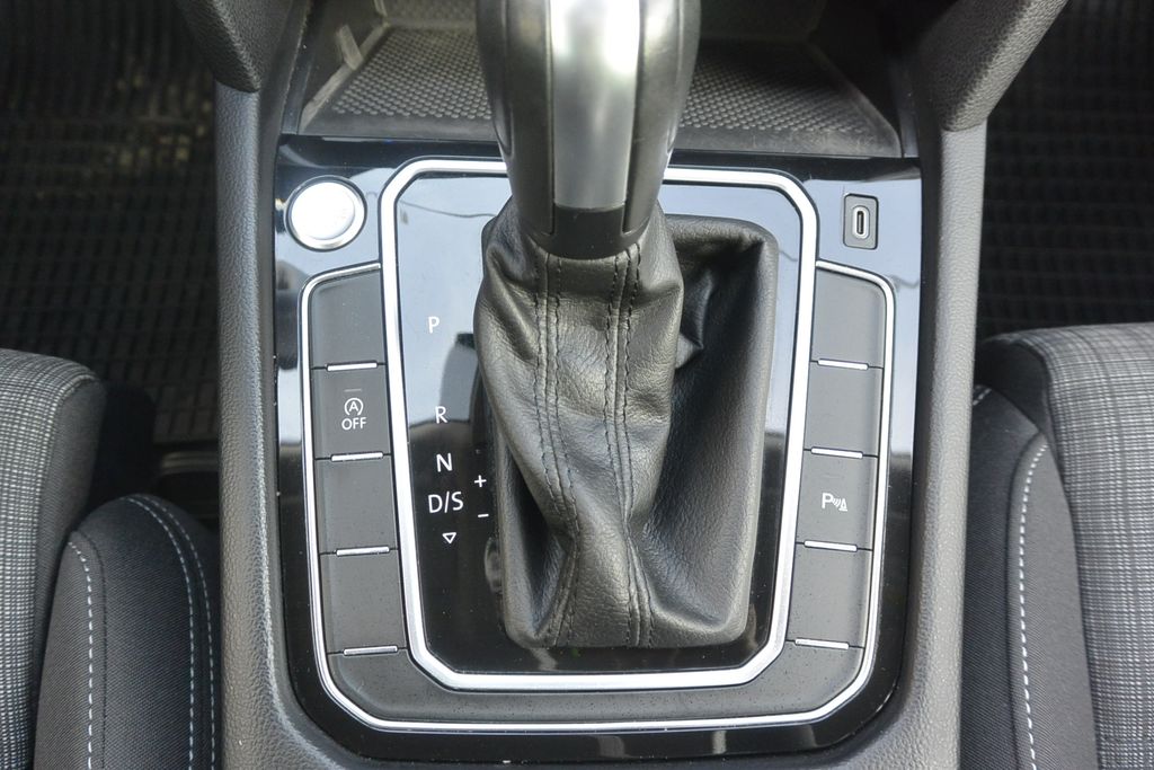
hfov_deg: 67.4
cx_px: 577
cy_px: 385
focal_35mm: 27
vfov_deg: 47.9
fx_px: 866
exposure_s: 1/60
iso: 500
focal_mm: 10
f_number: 3.5
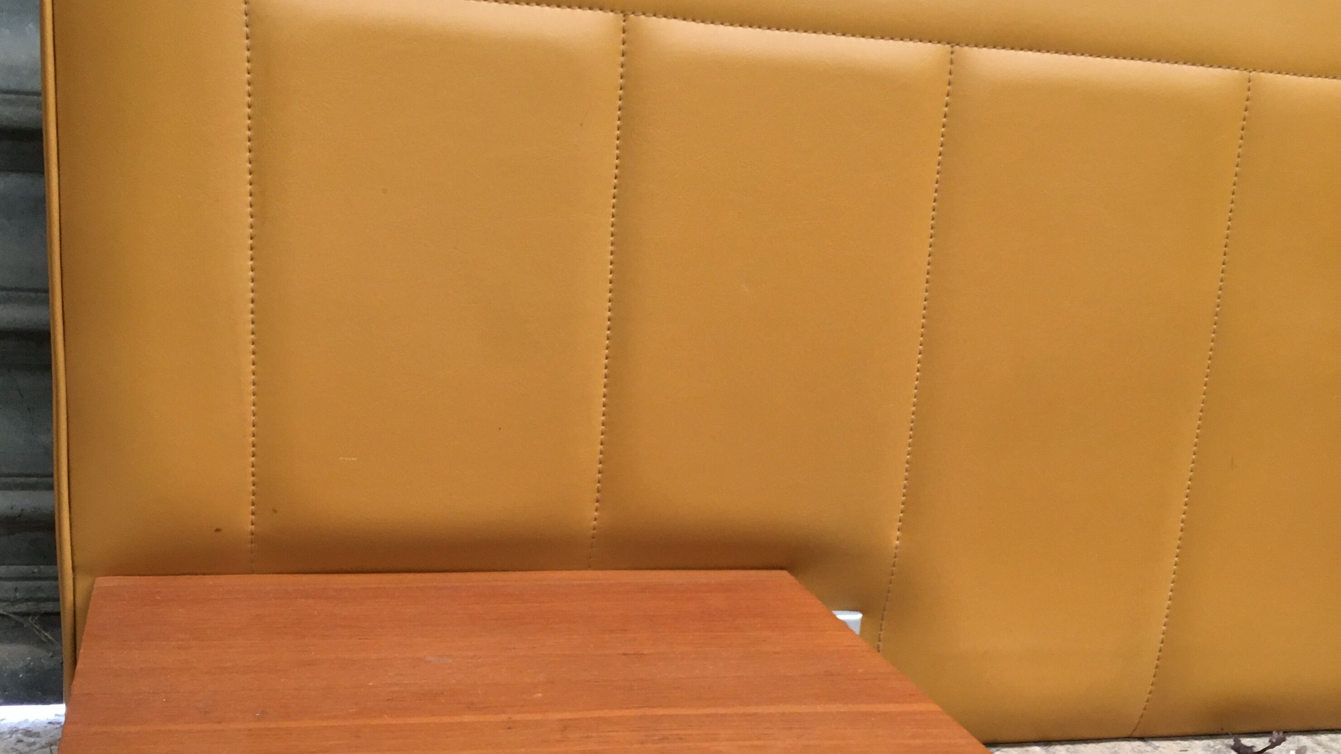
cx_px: 659
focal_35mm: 43
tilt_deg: -14.9
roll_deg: -3.9
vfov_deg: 27.4
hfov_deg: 47.4
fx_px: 1529
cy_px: 541
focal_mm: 4.15
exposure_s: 1/33
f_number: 2.2
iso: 125
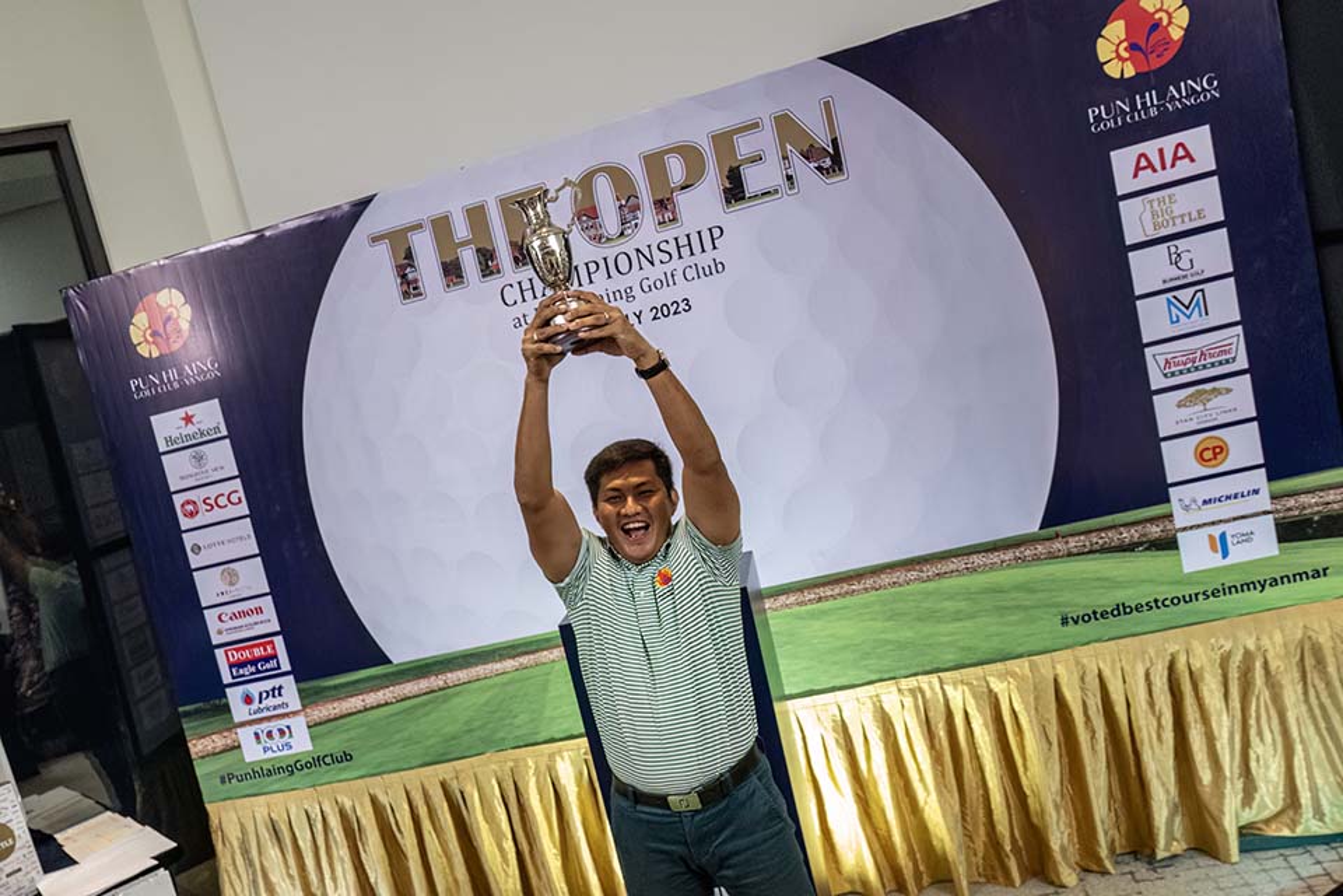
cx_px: 672
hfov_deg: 73.7
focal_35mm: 24
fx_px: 895
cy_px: 448
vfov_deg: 53.1
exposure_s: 1/200
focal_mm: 24
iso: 8000
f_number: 6.3
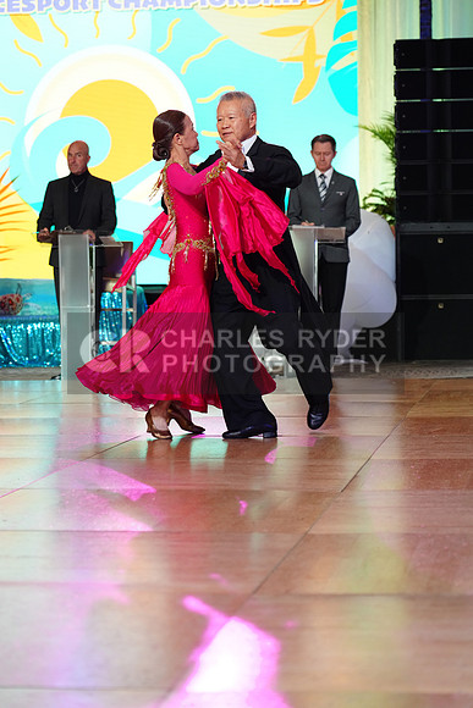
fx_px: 2068
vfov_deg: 19.5
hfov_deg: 13.0
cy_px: 354
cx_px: 236
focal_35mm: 105
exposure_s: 1/400
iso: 2500
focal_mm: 105
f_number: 4
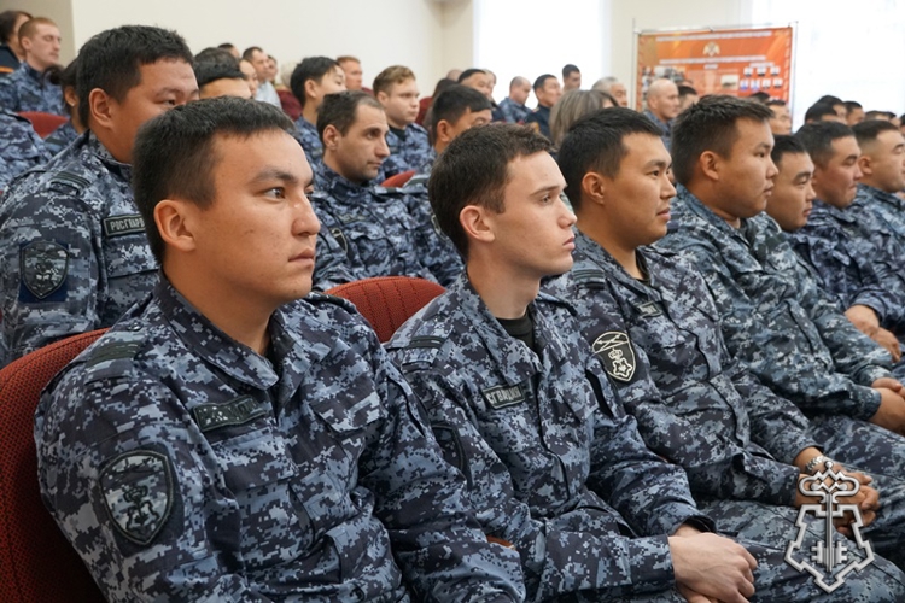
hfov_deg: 42.3
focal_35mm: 46
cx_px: 452
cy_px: 302
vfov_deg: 28.9
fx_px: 1169
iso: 3200
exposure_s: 1/160
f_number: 4.5
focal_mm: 31
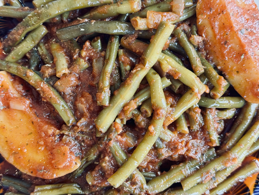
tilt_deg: -87.6
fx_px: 359
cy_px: 98
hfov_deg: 39.7
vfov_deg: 30.3
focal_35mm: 48
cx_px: 130
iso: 125
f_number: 1.78
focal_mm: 6.76
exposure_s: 1/60
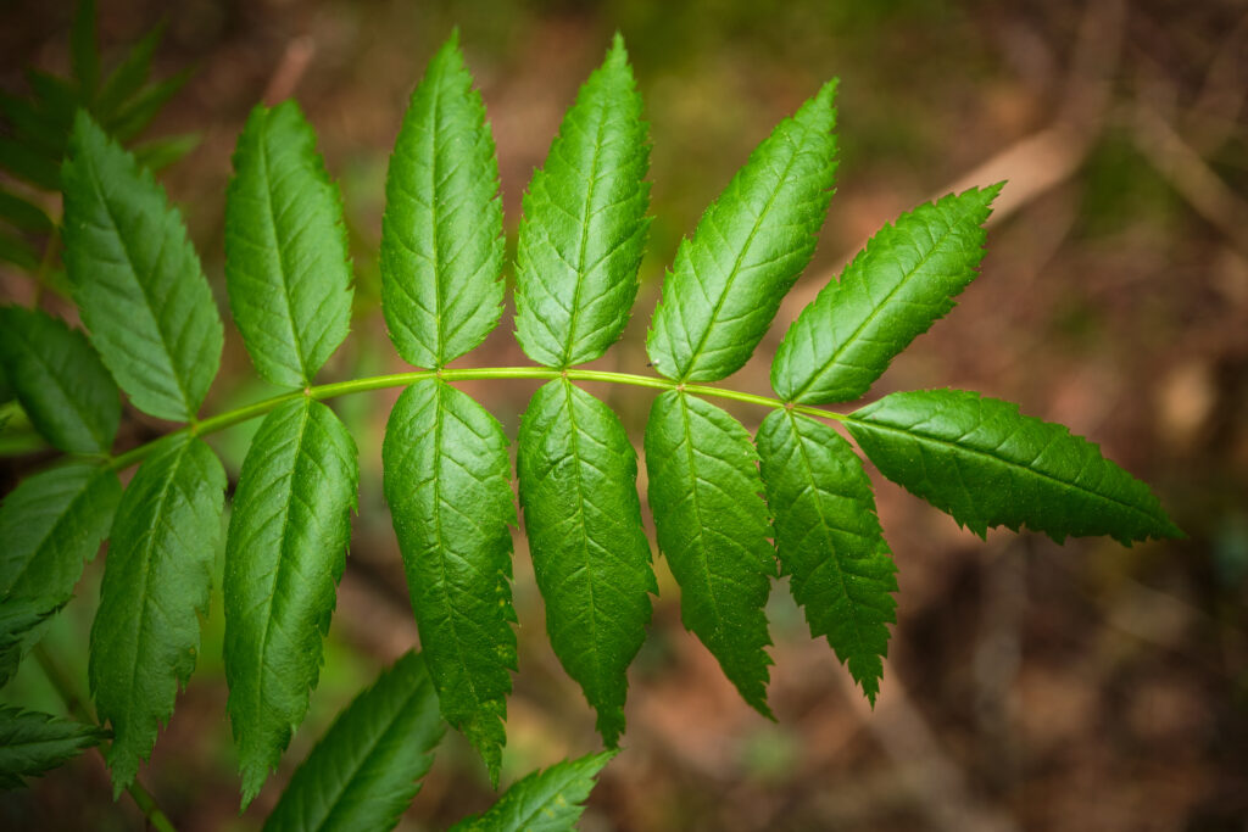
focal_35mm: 45
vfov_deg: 29.9
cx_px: 624
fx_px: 1560
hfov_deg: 43.6
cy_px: 416
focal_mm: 30
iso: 160
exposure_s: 1/40
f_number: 3.2
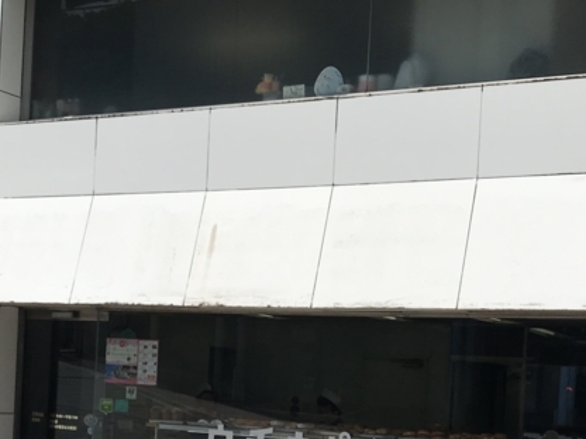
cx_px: 272
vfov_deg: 20.8
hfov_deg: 28.2
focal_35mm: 69
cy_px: 414
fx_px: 1168
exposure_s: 1/3831
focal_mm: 3.99
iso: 20
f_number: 1.8
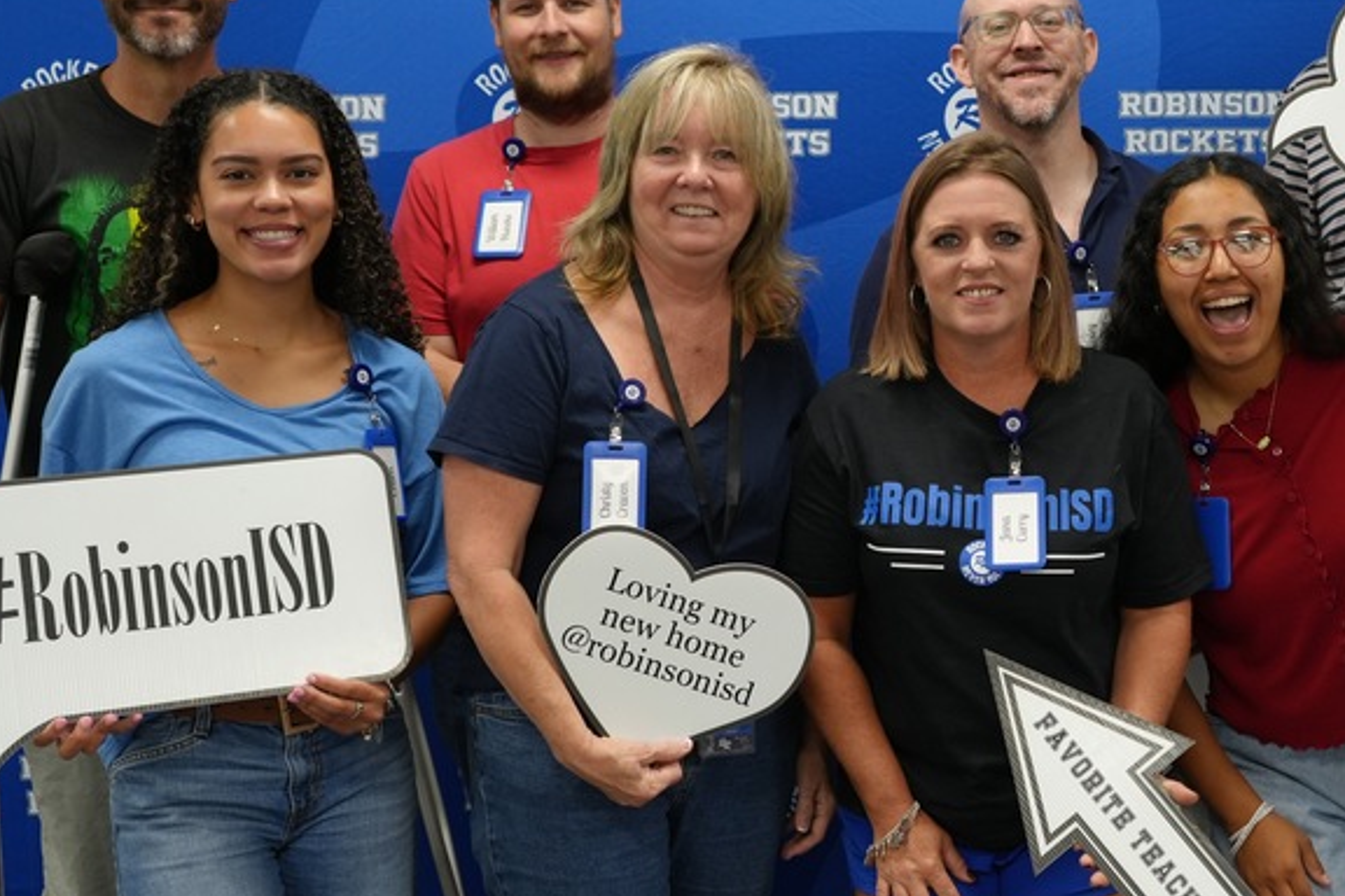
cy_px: 440
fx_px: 2391
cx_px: 1051
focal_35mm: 64
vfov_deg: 21.2
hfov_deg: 30.7
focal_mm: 36
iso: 1250
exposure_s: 1/160
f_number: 4
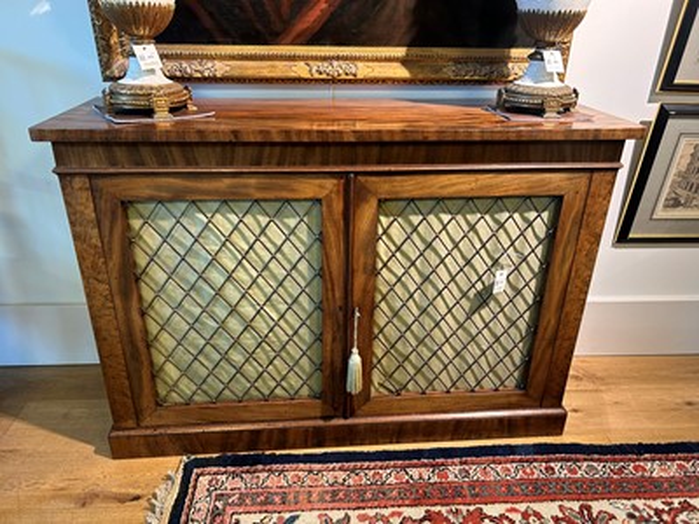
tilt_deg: -24.9
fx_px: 525
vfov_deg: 53.1
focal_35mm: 26
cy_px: 262
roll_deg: -1.7
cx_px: 350
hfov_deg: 67.3
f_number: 1.5
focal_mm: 5.7
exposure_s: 1/50
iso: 160
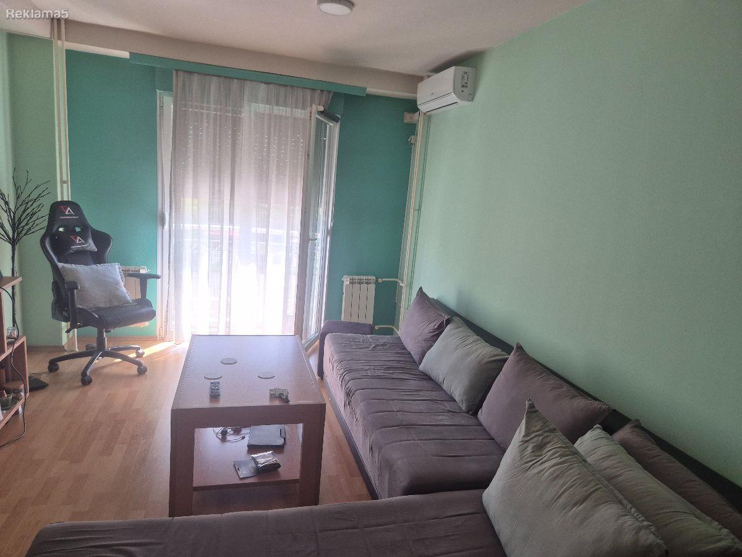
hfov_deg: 73.9
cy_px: 278
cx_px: 371
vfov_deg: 58.9
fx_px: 493
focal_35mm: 23
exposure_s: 1/100
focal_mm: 5.4
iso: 160
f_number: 1.8
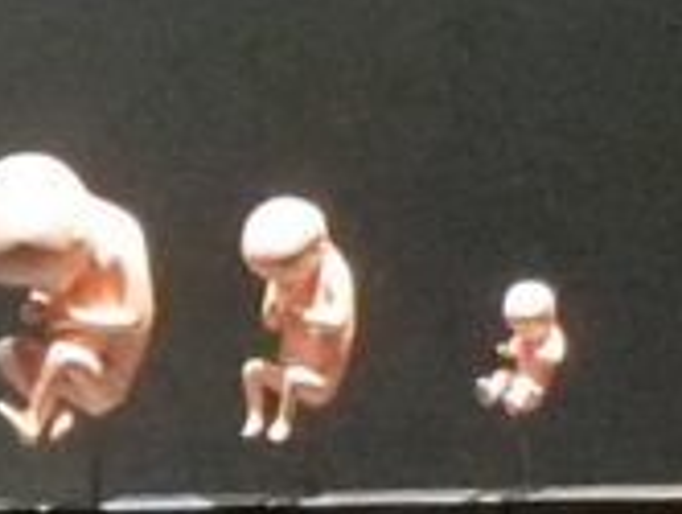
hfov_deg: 7.7
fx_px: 4735
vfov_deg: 6.2
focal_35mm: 240
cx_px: -945
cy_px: 387
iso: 2000
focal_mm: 6.9
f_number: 4.1
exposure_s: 1/40
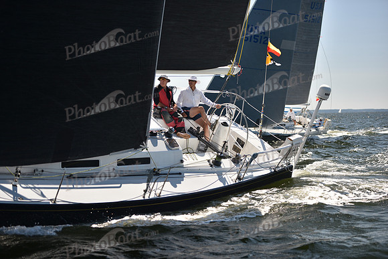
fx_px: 755
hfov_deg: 28.8
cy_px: 130
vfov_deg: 19.5
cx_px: 194
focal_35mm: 70
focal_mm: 70
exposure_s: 1/1600
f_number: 2.8
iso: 250
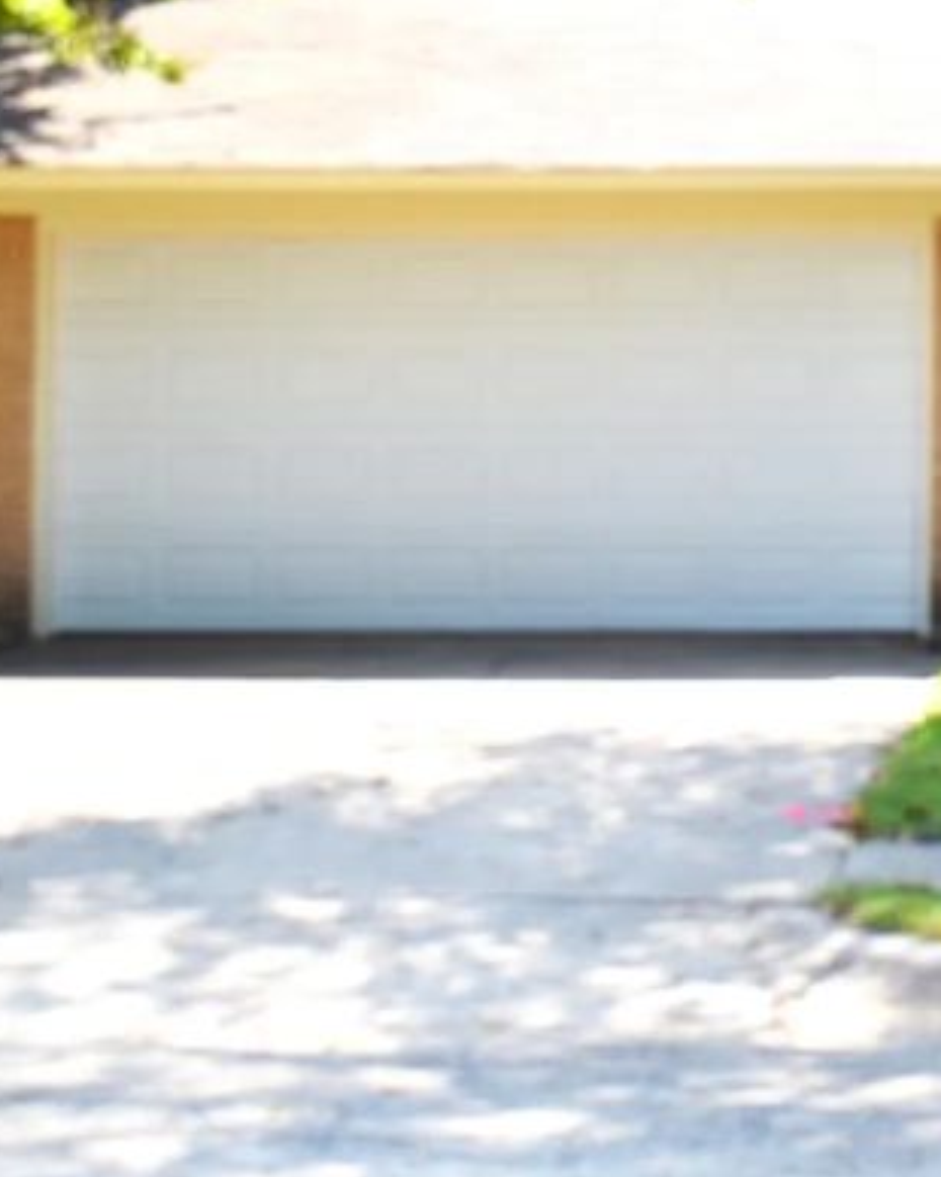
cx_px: 1290
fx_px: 4015
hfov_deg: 12.8
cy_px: 153
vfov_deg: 16.5
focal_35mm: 115
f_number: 7.1
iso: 200
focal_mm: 31
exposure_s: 1/250
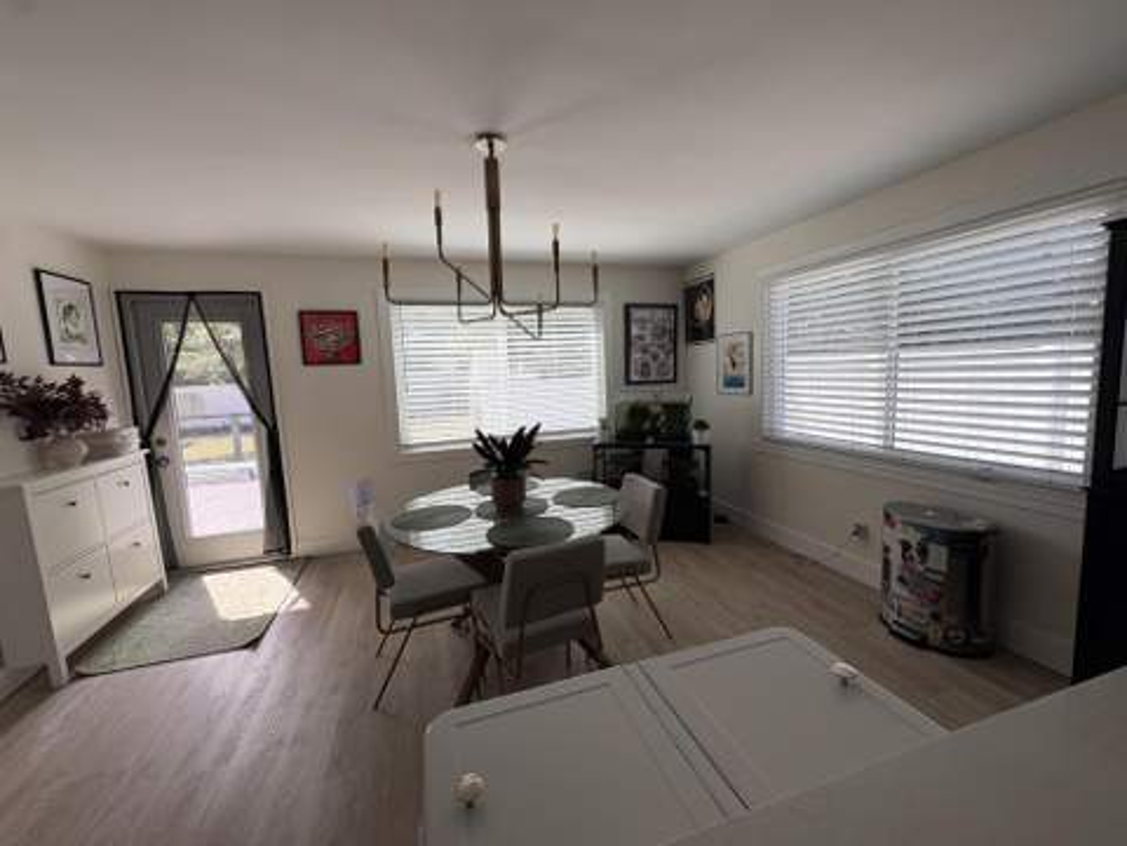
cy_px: 423
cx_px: 564
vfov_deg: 85.7
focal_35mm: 14
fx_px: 456
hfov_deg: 102.1
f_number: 2.2
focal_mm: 2.22
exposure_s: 1/324
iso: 40
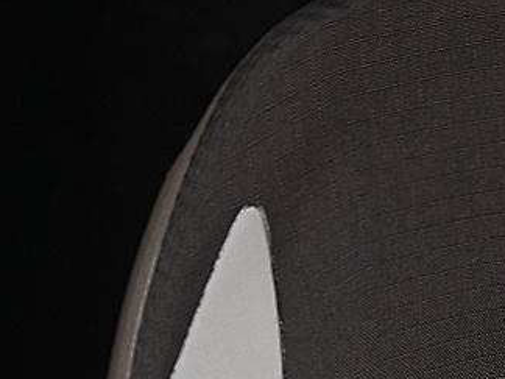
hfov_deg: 8.2
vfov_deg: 6.2
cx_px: 466
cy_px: 457
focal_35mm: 240
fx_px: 3501
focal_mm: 50
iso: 160
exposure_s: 1/60
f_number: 6.3
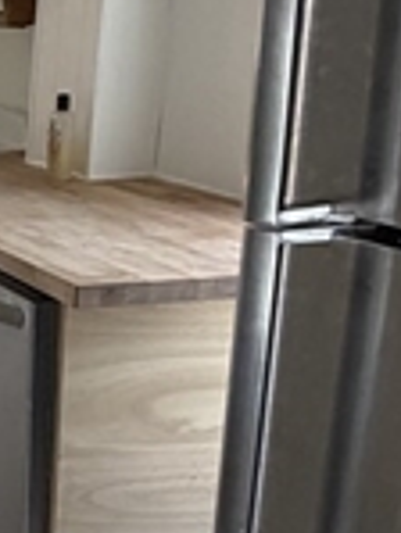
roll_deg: +3.3
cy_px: 286
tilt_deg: -14.8
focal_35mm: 72
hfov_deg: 15.5
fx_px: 1110
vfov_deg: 27.0
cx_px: -440
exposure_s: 1/121
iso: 250
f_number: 2.2
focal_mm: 2.22
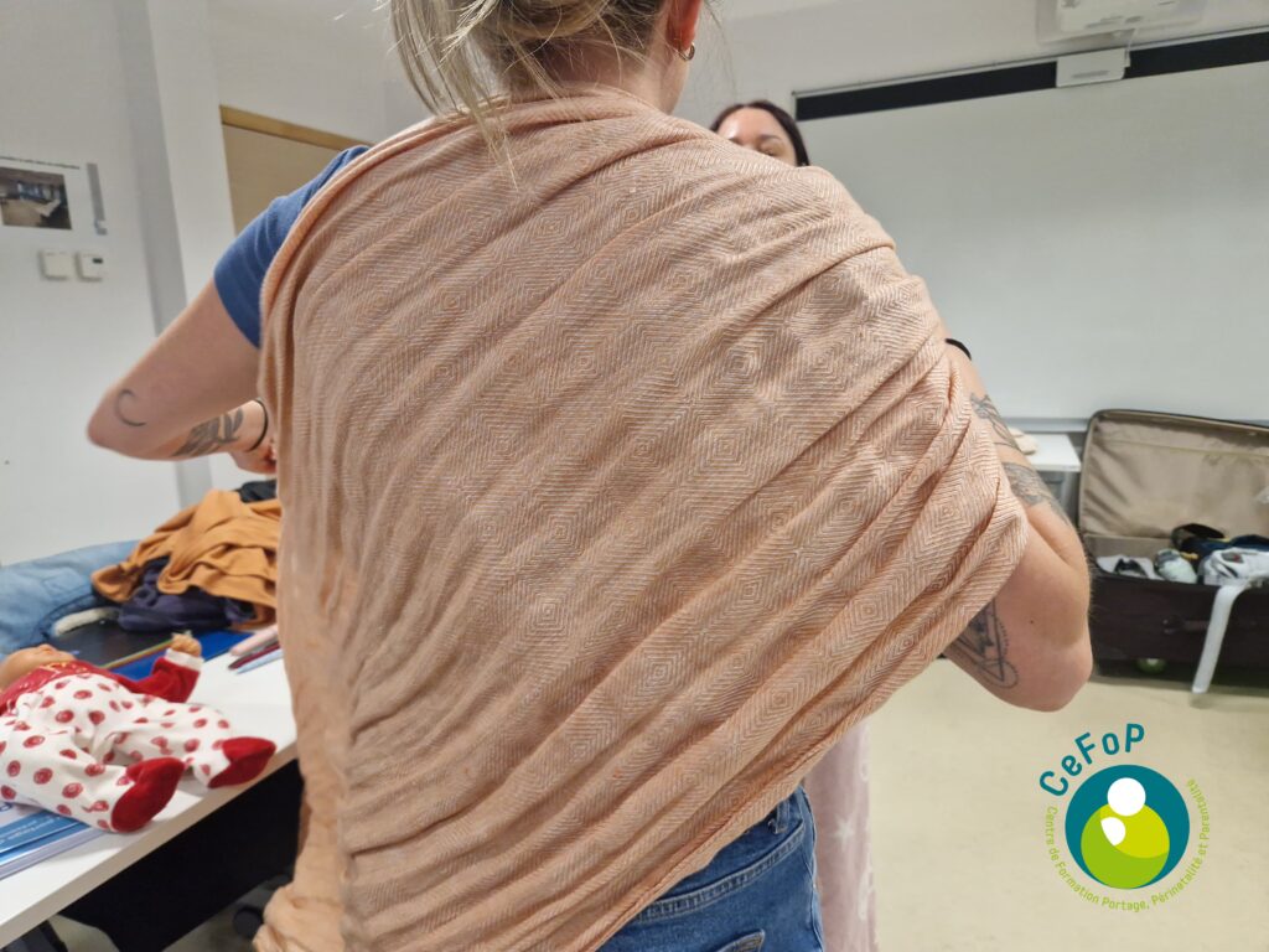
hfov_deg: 73.9
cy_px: 476
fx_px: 843
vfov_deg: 58.9
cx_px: 634
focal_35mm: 23
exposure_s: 1/100
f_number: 1.8
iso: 50
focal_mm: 5.4
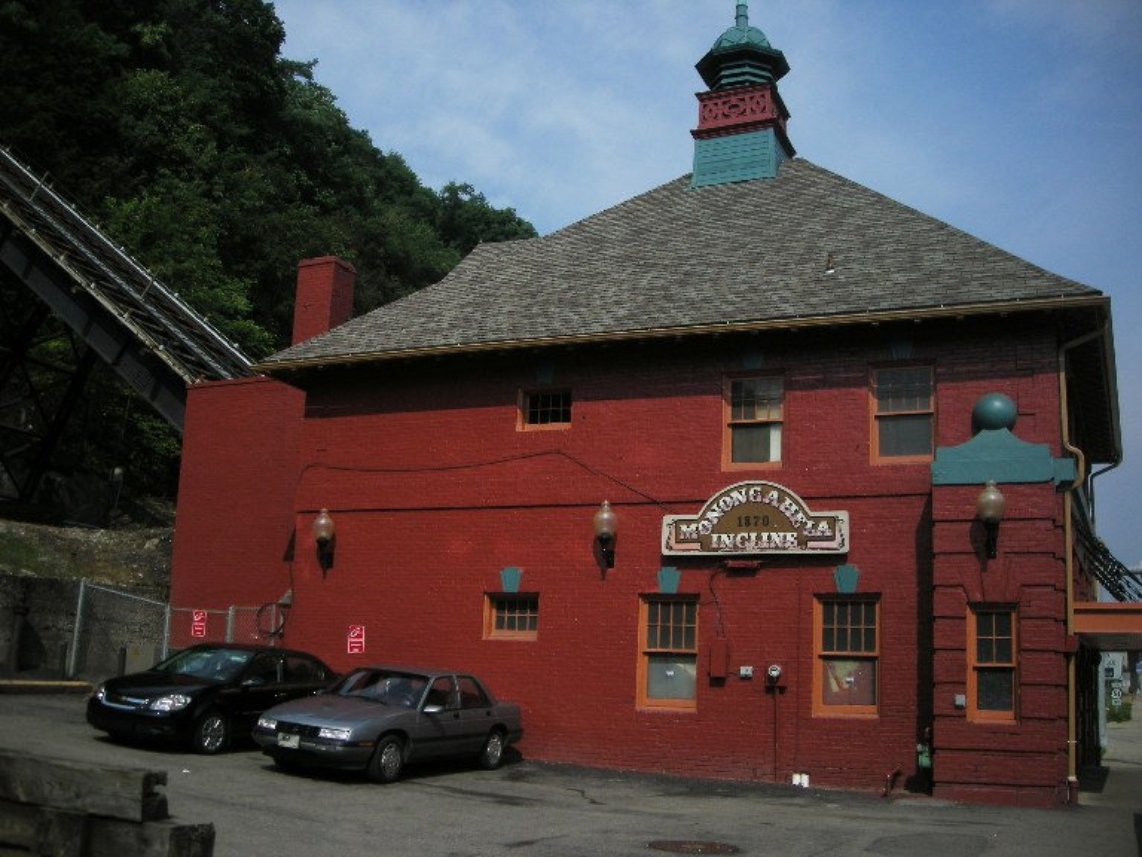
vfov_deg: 40.7
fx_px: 1155
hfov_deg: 52.6
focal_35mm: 35
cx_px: 571
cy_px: 428
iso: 50
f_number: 5.7
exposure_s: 1/716
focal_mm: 5.7
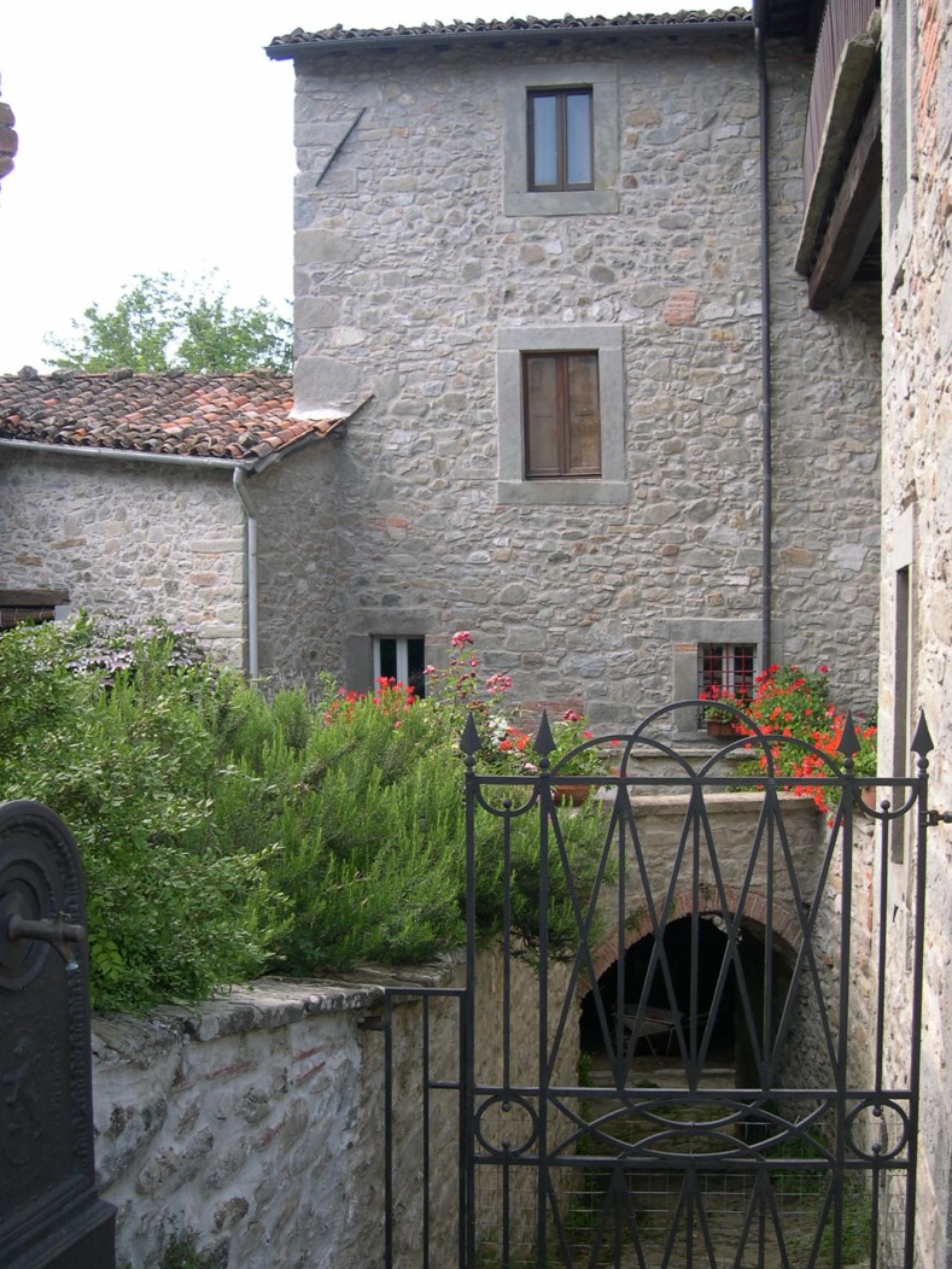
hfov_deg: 36.8
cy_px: 631
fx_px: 1430
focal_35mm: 39
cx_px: 465
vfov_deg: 47.9
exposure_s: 1/188
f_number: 2.8
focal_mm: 8
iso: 100
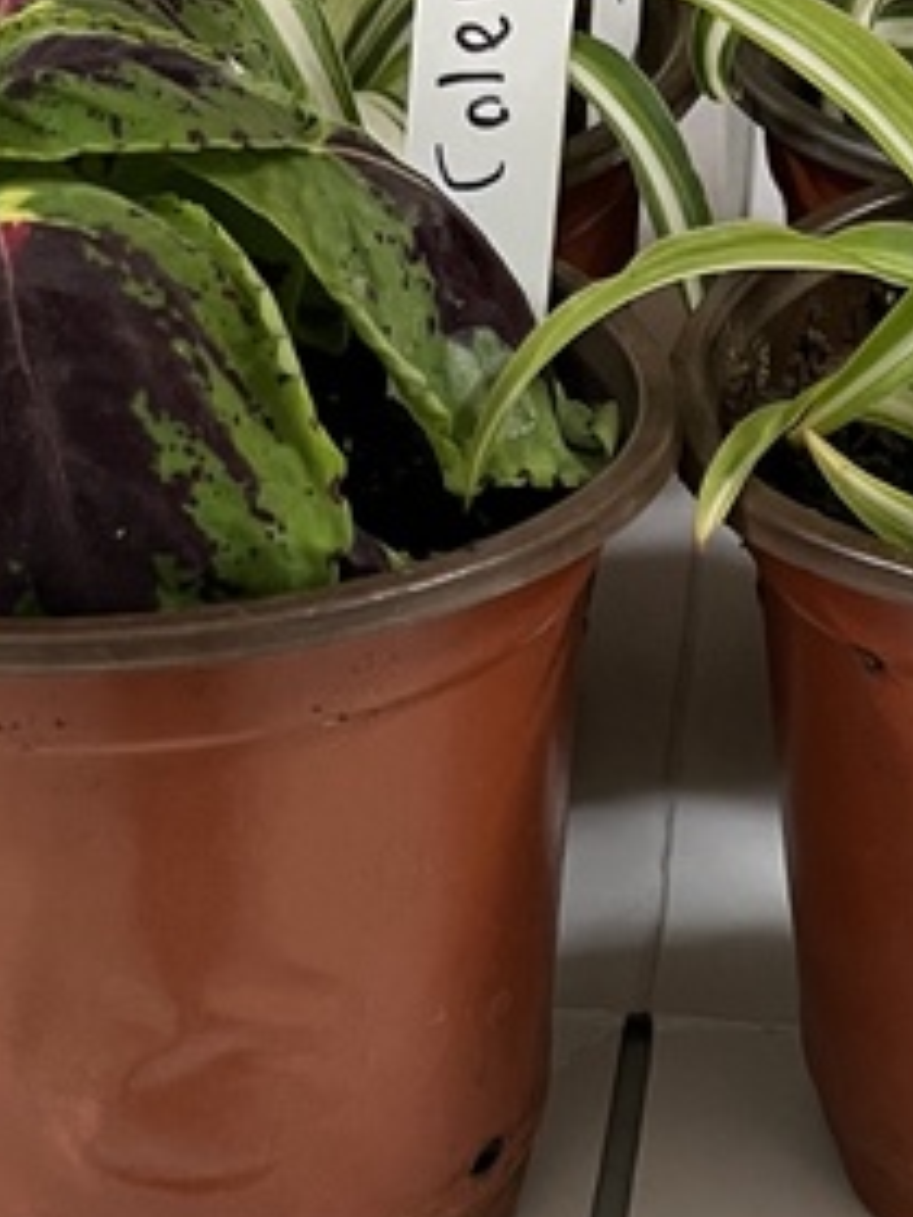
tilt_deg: -44.3
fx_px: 3341
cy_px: 1691
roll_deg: +0.3
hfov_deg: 15.5
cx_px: 587
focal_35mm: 95
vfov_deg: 18.8
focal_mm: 5.1
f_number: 1.6
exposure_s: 1/60
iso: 125
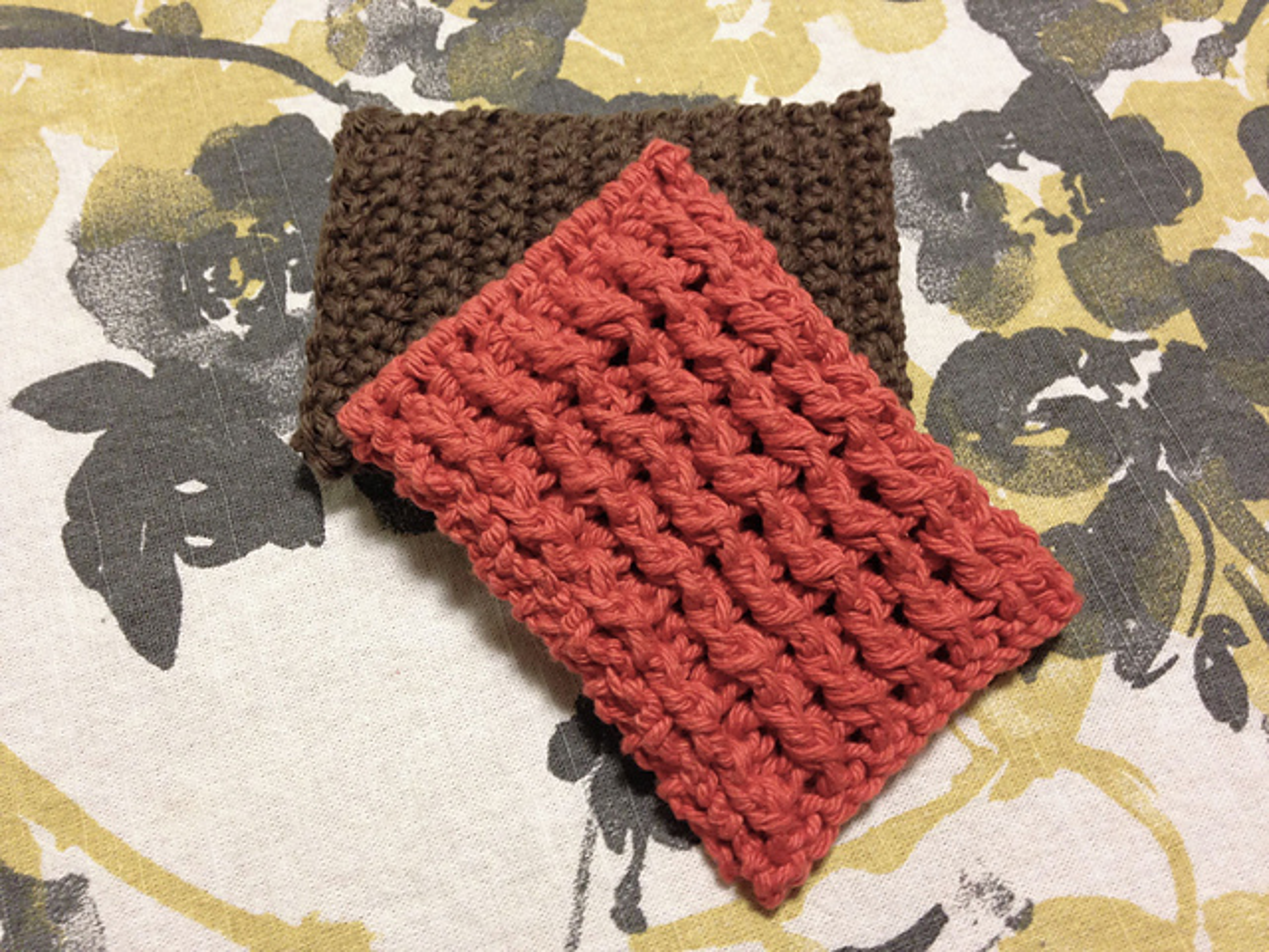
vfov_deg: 42.9
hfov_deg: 55.4
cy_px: 476
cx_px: 634
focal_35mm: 33
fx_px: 1210
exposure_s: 1/20
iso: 200
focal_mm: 4.12
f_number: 2.4
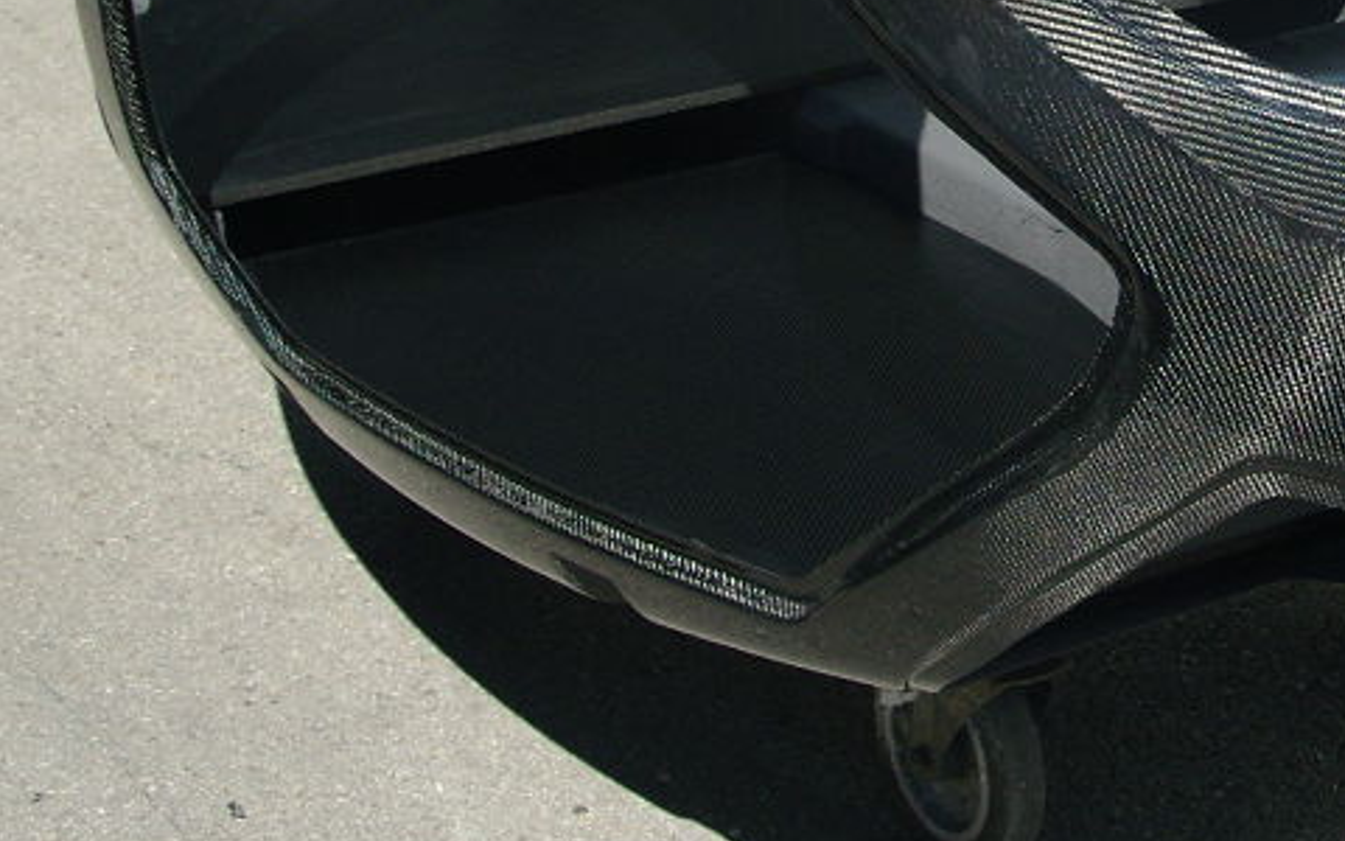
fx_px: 3152
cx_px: 1115
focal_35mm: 86
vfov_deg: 14.8
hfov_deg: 23.7
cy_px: -67
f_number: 3.1
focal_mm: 7.8
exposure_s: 1/1000
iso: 80
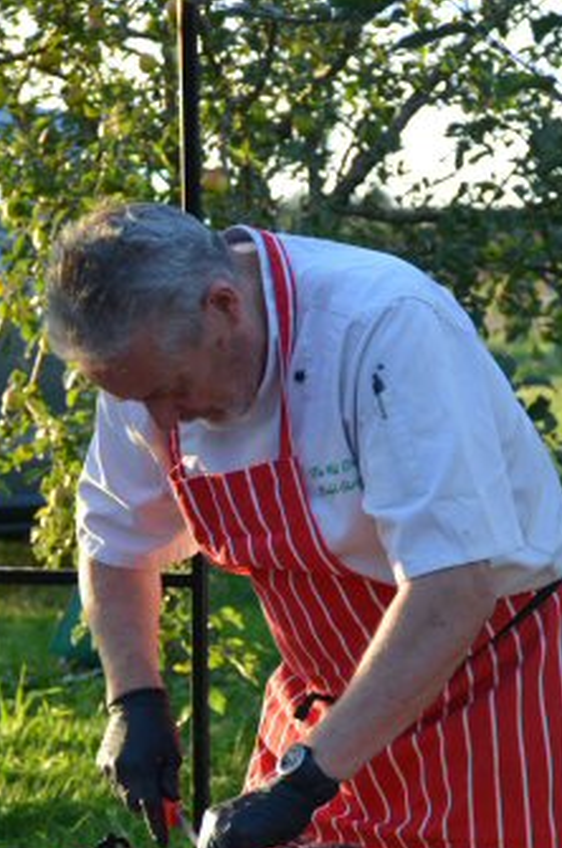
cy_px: 561
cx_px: 266
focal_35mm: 142
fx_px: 3339
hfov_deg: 9.6
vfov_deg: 14.5
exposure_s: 1/250
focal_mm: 70
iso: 640
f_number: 5.6
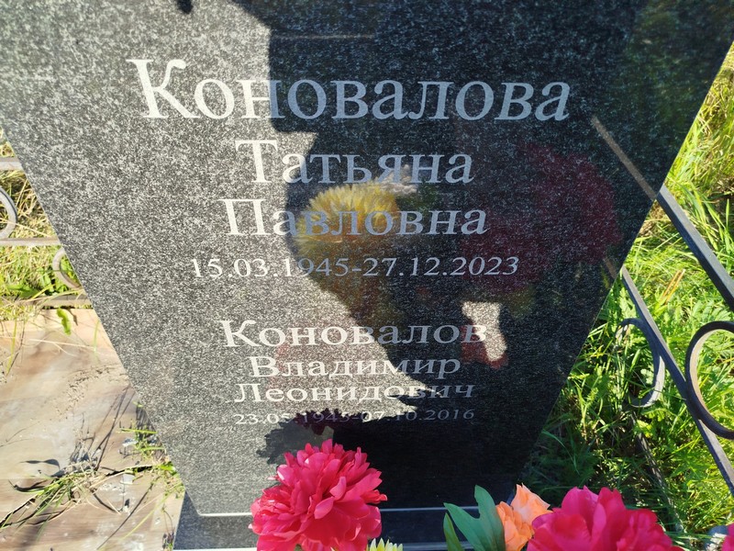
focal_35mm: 24
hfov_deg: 71.6
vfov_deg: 56.8
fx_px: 509
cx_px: 367
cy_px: 276
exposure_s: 1/331
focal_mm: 5.31
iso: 50
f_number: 1.7
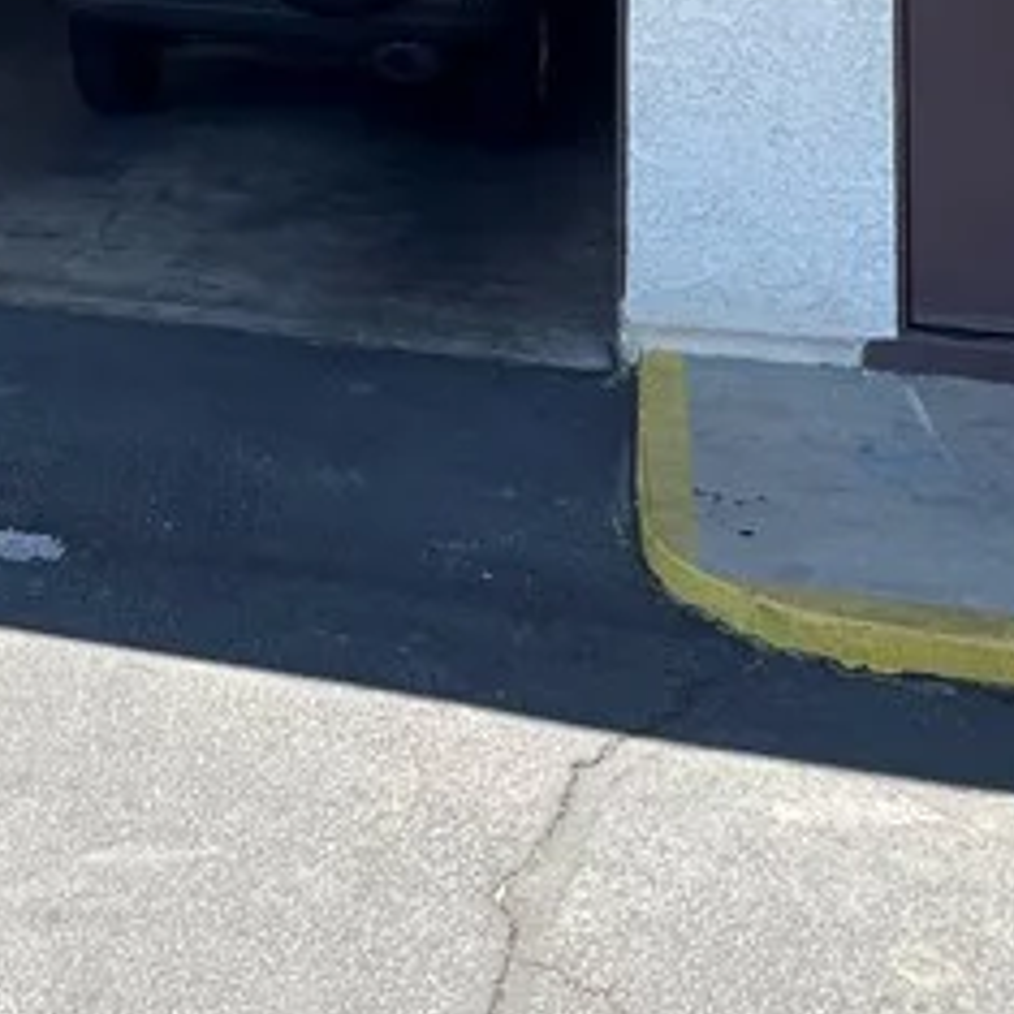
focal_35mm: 50
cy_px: -570
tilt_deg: +9.3
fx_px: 1657
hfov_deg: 33.8
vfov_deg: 24.7
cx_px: 354
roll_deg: -3.2
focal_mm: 1.57
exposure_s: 1/322
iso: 32
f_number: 1.8
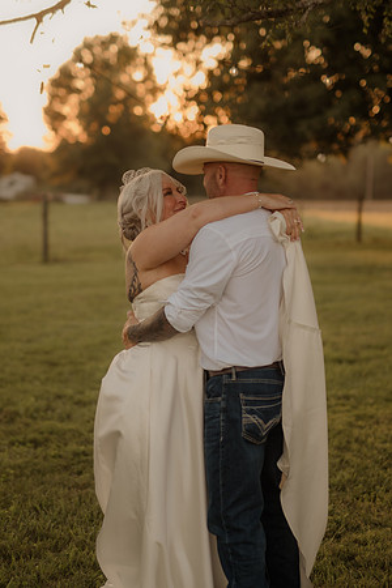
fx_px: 1225
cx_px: 196
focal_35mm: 75
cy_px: 294
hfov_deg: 18.2
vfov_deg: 27.0
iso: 200
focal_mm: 50
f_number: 2.8
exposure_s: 1/400
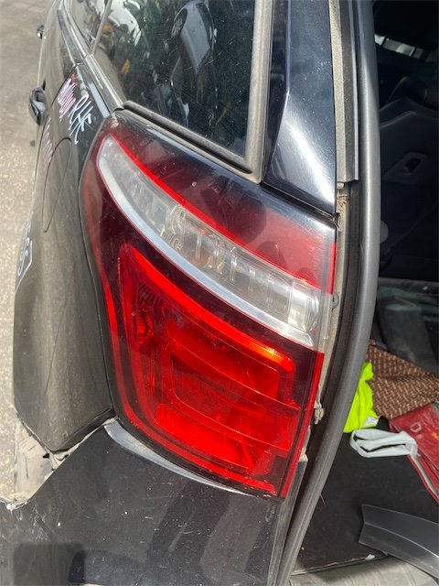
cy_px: 293
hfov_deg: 53.1
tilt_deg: -34.7
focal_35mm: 26
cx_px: 220
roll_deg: -19.2
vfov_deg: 67.3
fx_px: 440
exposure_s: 1/728
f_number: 1.8
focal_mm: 4.25
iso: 32
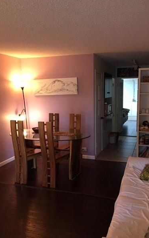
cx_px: 81
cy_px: 123
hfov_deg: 38.3
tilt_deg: -7.8
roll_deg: +0.2
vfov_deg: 58.1
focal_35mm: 33
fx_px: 214
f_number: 2.2
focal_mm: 4.15
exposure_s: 1/15
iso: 80
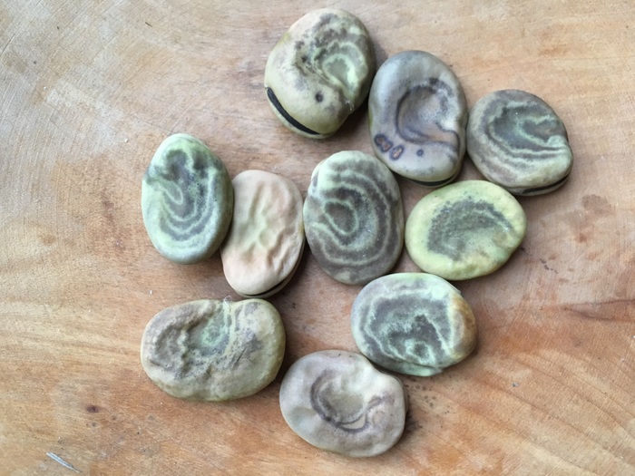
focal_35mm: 29
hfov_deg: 61.7
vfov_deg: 48.2
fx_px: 532
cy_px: 238
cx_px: 318
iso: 100
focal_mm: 4.15
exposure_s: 1/33
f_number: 2.2
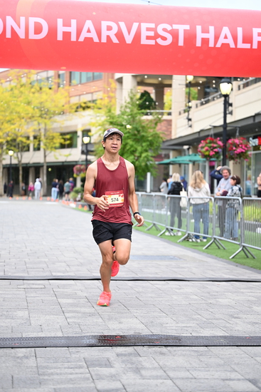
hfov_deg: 18.9
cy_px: 196
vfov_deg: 28.1
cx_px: 130
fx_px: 782
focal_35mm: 72
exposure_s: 1/1600
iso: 1250
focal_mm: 72
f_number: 2.8
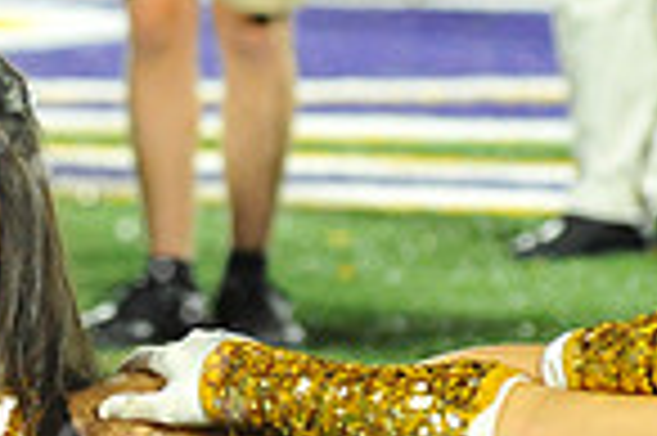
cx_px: -166
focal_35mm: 794
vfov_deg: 1.7
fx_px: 14474
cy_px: 521
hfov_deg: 2.6
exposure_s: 1/250
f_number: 5.6
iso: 5000
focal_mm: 200
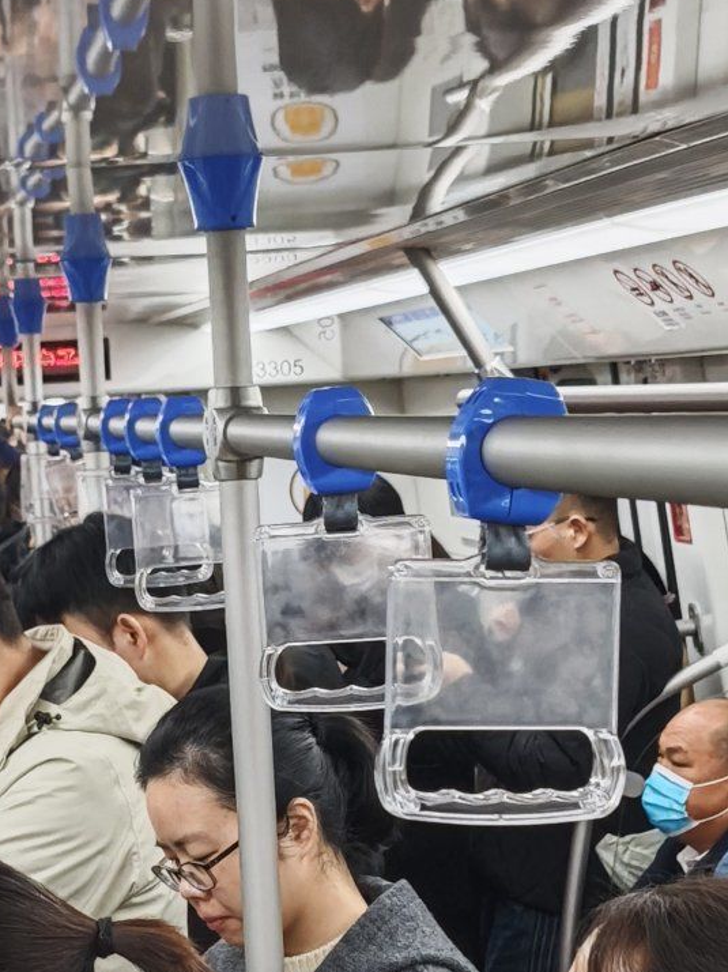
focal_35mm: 88
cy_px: 695
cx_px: 98
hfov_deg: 16.6
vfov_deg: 22.1
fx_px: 2469
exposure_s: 1/110
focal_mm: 6.55
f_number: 1.62
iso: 250
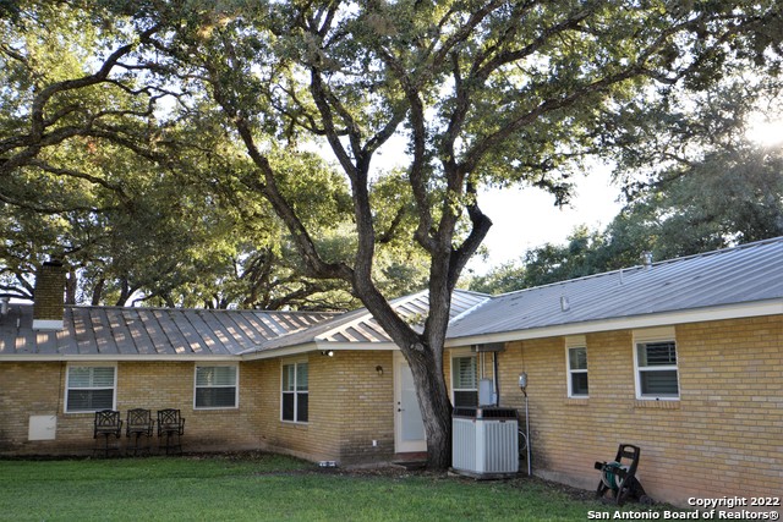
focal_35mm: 36
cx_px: 392
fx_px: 783
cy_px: 261
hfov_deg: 53.1
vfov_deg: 36.9
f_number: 5
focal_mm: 24
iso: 280
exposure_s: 1/200
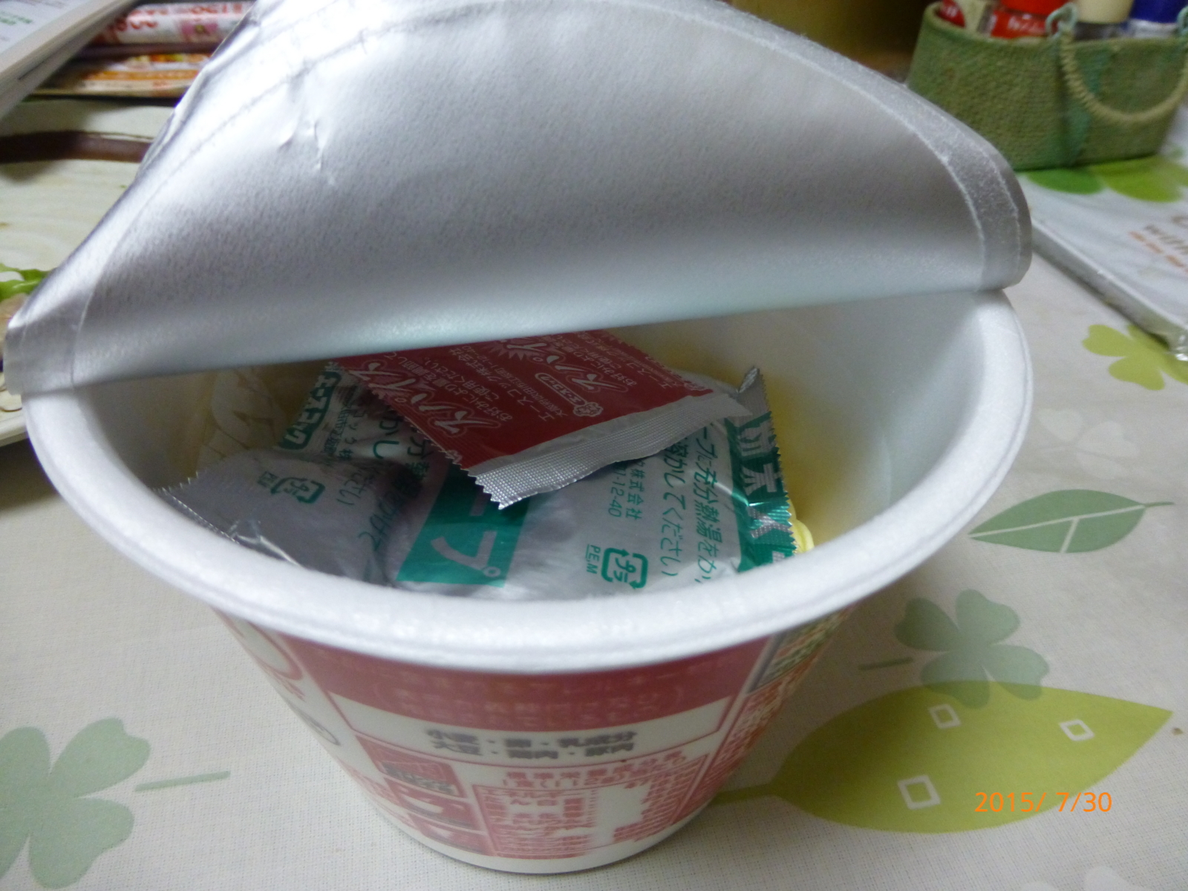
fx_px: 824
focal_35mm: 24
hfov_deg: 71.6
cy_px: 446
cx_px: 594
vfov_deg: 56.8
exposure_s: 1/20
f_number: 3.3
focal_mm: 4.3
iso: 400
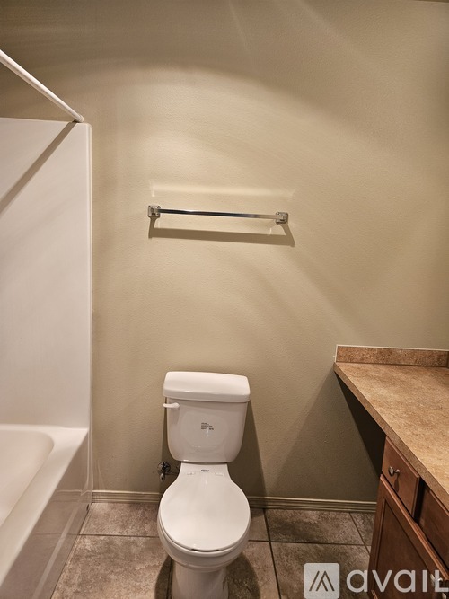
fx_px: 398
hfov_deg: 58.9
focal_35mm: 23
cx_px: 224
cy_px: 300
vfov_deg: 73.9
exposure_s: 1/120
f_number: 1.8
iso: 125
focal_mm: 5.4
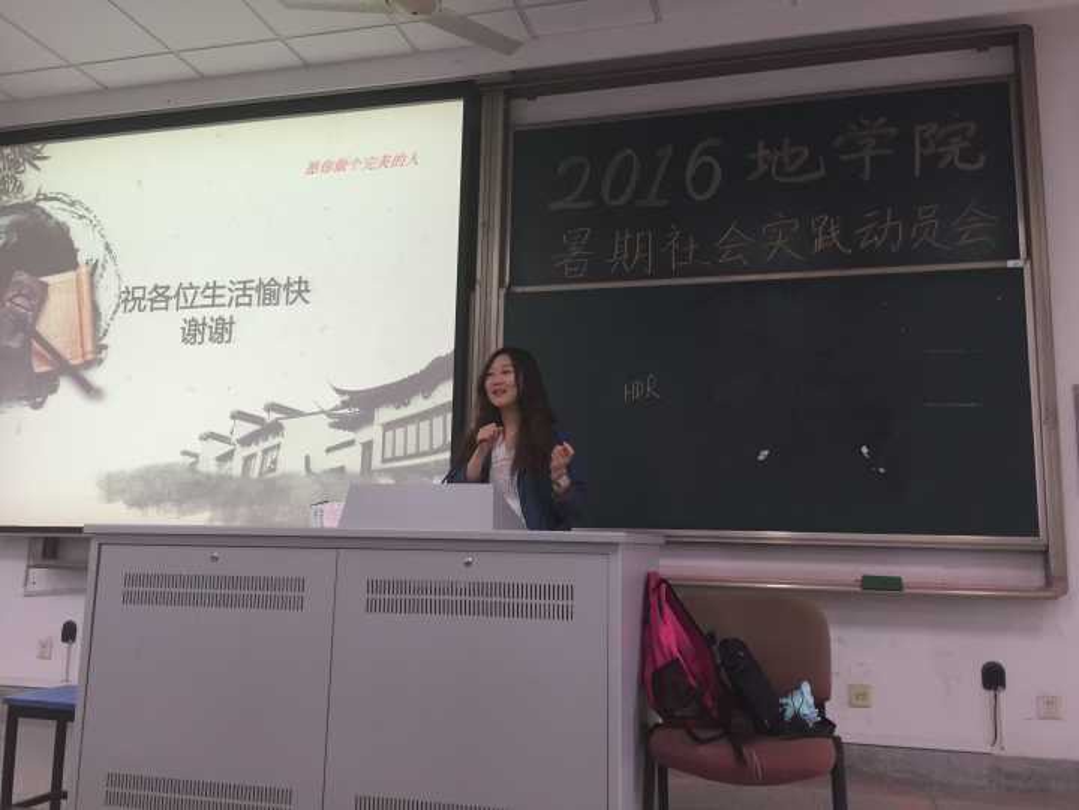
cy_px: 405
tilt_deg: +9.8
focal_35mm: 29
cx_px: 540
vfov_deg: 48.2
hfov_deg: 61.7
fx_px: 904
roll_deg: -1.9
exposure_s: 1/33
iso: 80
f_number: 2.2
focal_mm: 4.15
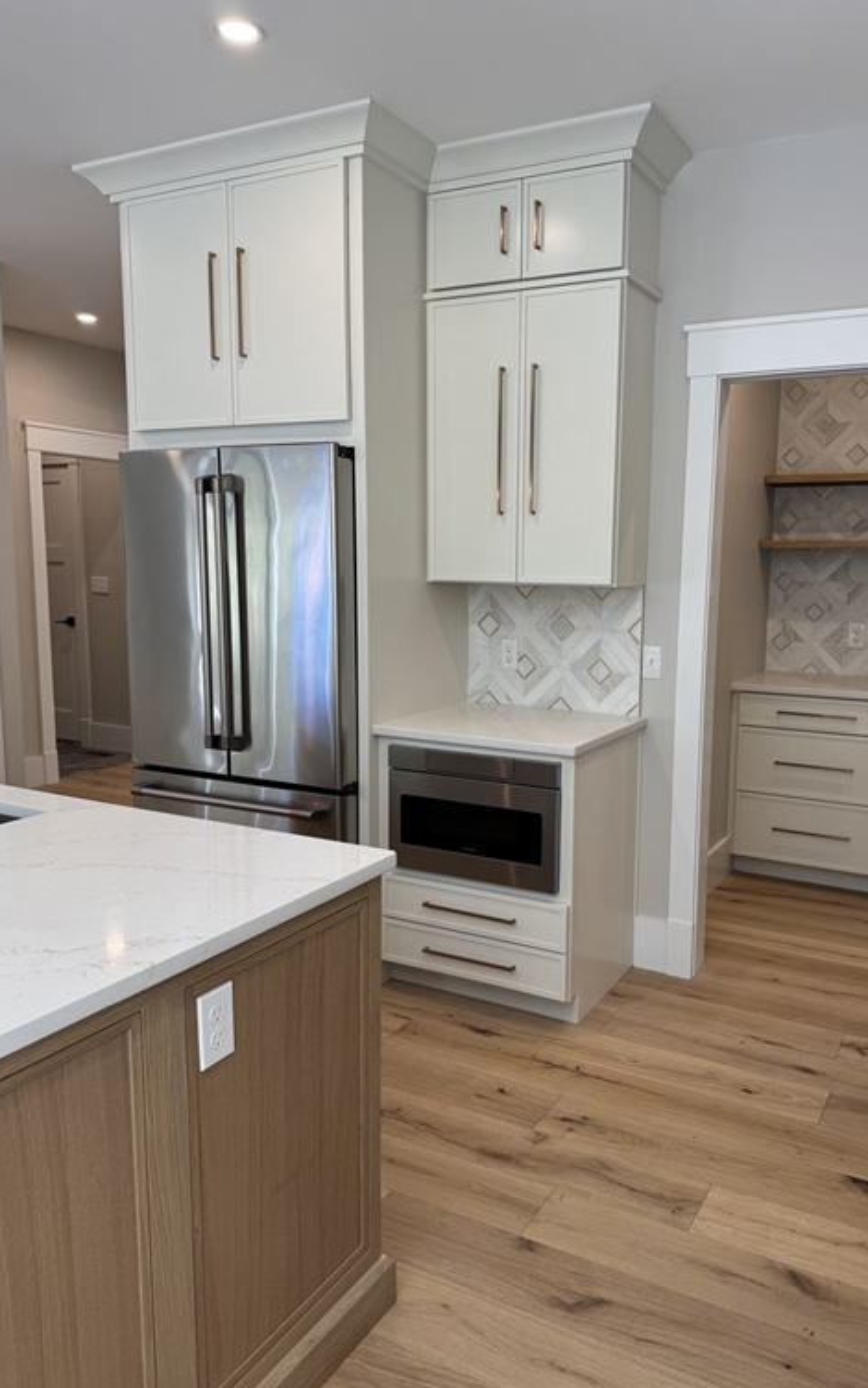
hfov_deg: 47.4
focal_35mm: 26
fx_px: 983
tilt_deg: -9.0
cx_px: 515
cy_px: 695
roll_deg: +0.0
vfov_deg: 70.4
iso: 80
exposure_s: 1/121
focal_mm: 6.76
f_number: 1.78
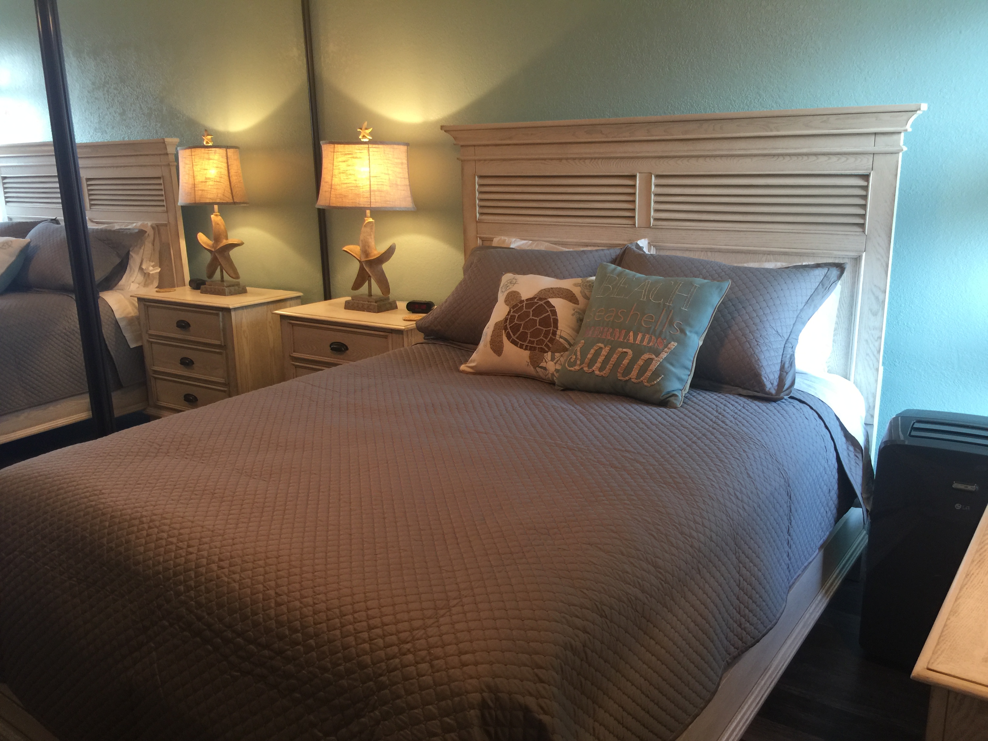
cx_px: 494
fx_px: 828
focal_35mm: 29
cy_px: 370
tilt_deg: -14.6
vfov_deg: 48.2
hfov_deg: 61.7
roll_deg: +0.0
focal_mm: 4.15
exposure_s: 1/15
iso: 40
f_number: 2.2
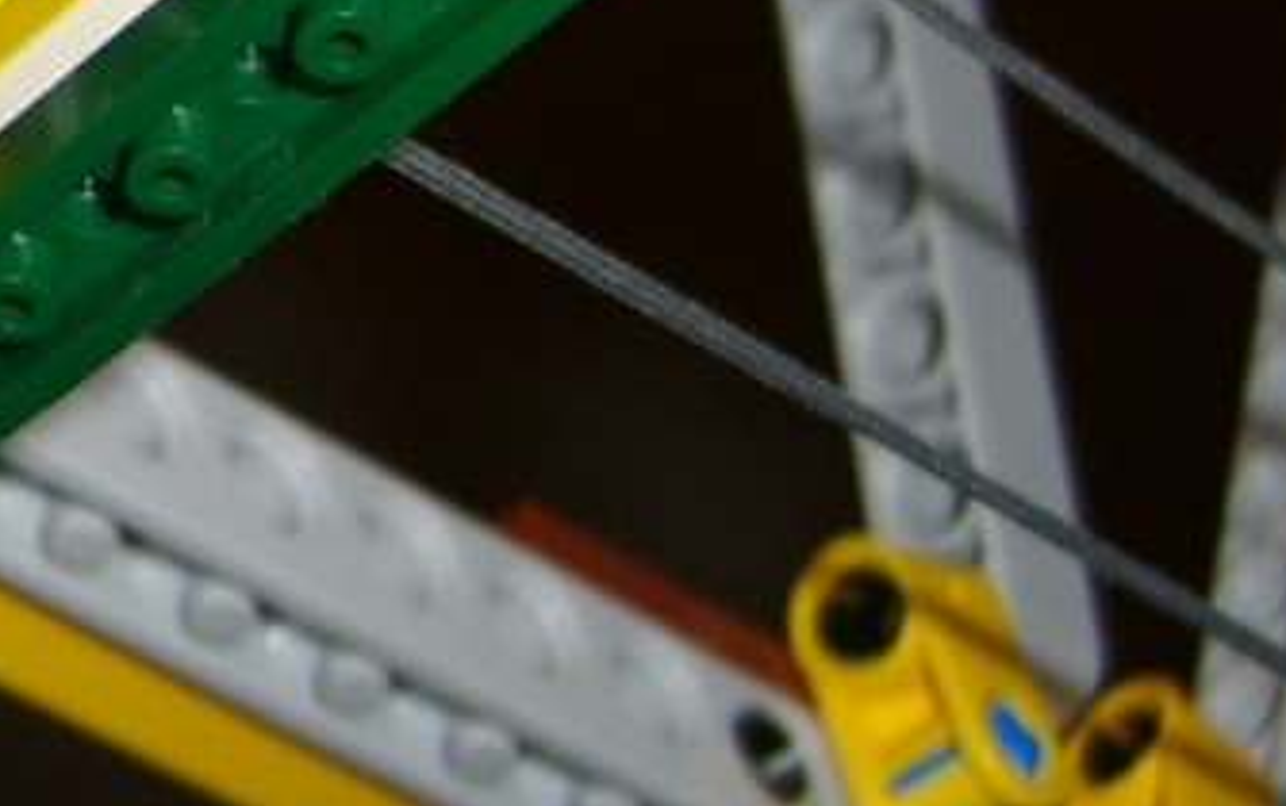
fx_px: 4314
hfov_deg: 16.1
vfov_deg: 10.5
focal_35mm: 123
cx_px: -380
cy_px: -111
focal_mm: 7.9
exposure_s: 1/60
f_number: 2.8
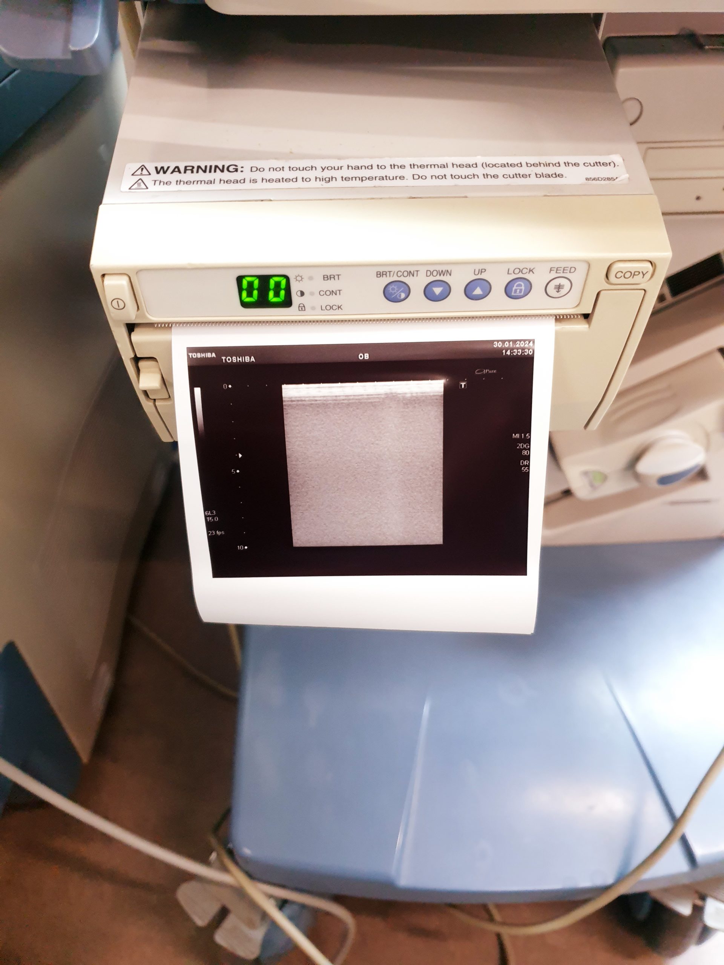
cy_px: 482
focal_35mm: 26
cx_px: 362
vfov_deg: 67.3
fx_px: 725
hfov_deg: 53.1
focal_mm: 4.3
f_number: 1.5
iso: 250
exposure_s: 1/50
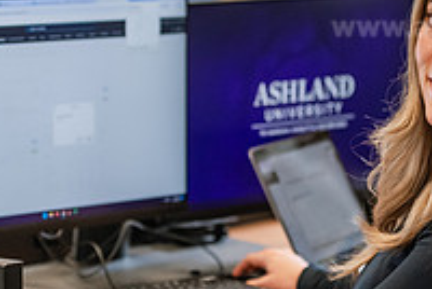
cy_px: 72
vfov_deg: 5.6
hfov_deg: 8.4
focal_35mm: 246
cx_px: 233
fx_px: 2956
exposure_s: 1/200
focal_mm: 85
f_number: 2.8
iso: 1000
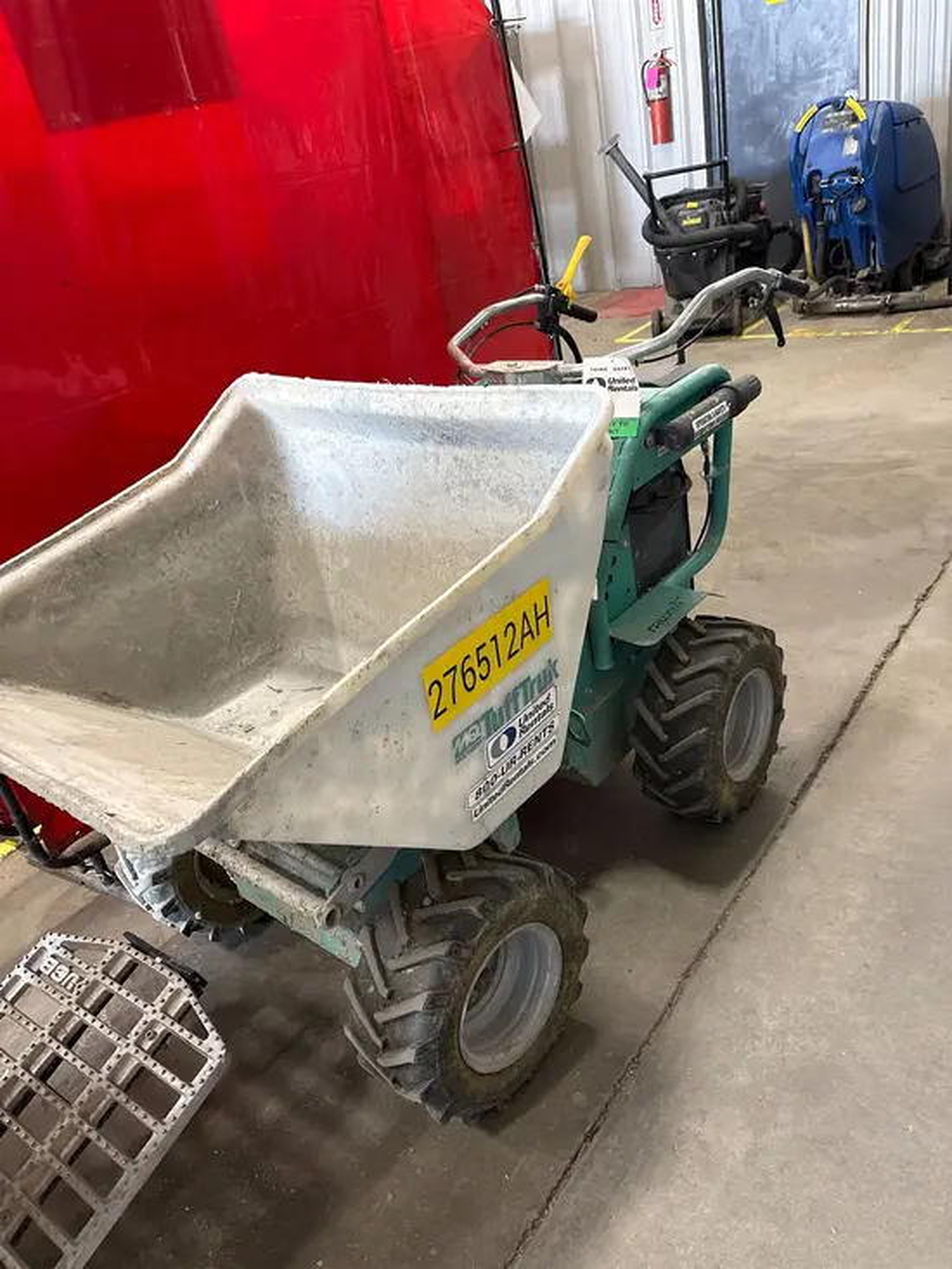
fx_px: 953
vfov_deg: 67.3
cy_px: 634
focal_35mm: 26
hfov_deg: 53.1
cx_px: 476
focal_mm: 5.96
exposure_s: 1/60
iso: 500
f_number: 1.6
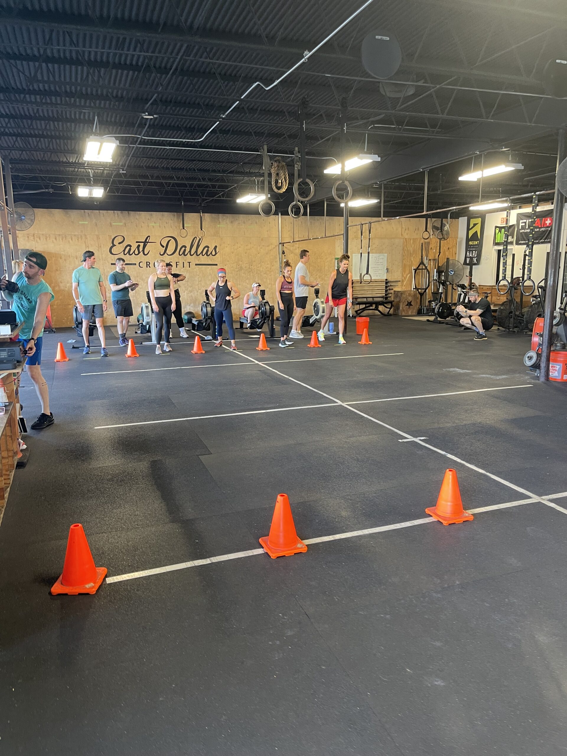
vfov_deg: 69.4
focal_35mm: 25
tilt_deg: -11.1
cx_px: 284
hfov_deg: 54.9
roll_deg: -1.6
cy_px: 378
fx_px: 546
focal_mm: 5.1
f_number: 1.6
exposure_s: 1/41
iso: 125
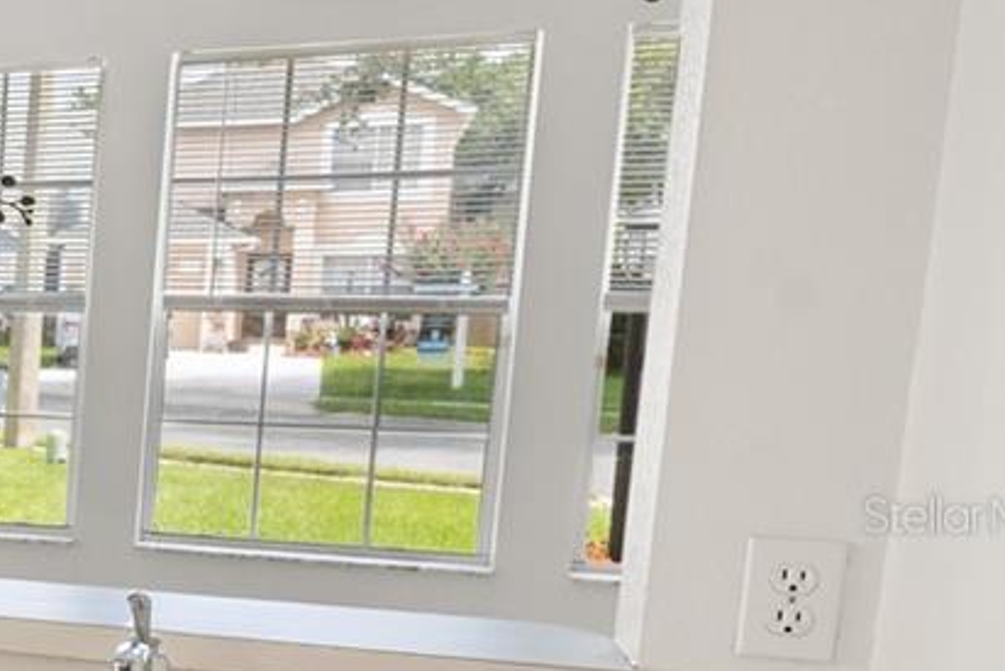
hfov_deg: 20.2
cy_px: 515
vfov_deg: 20.4
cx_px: -871
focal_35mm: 66
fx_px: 1843
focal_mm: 17
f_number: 8
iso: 200
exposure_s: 1/10
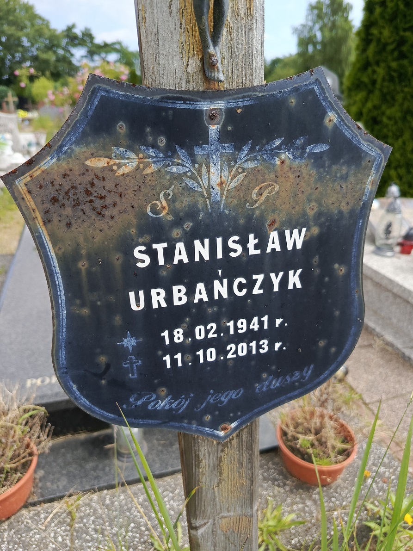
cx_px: 206
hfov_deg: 56.8
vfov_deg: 71.6
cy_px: 276
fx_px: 382
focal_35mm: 24
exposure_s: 1/200
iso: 91
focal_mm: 5.25
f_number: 1.75
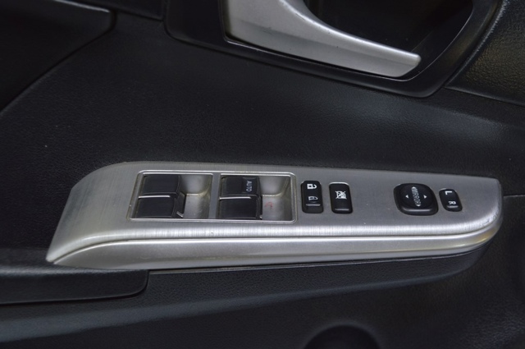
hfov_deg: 43.7
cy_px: 174
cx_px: 262
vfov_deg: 29.8
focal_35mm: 45
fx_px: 655
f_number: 5.6
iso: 400
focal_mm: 30
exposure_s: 1/20
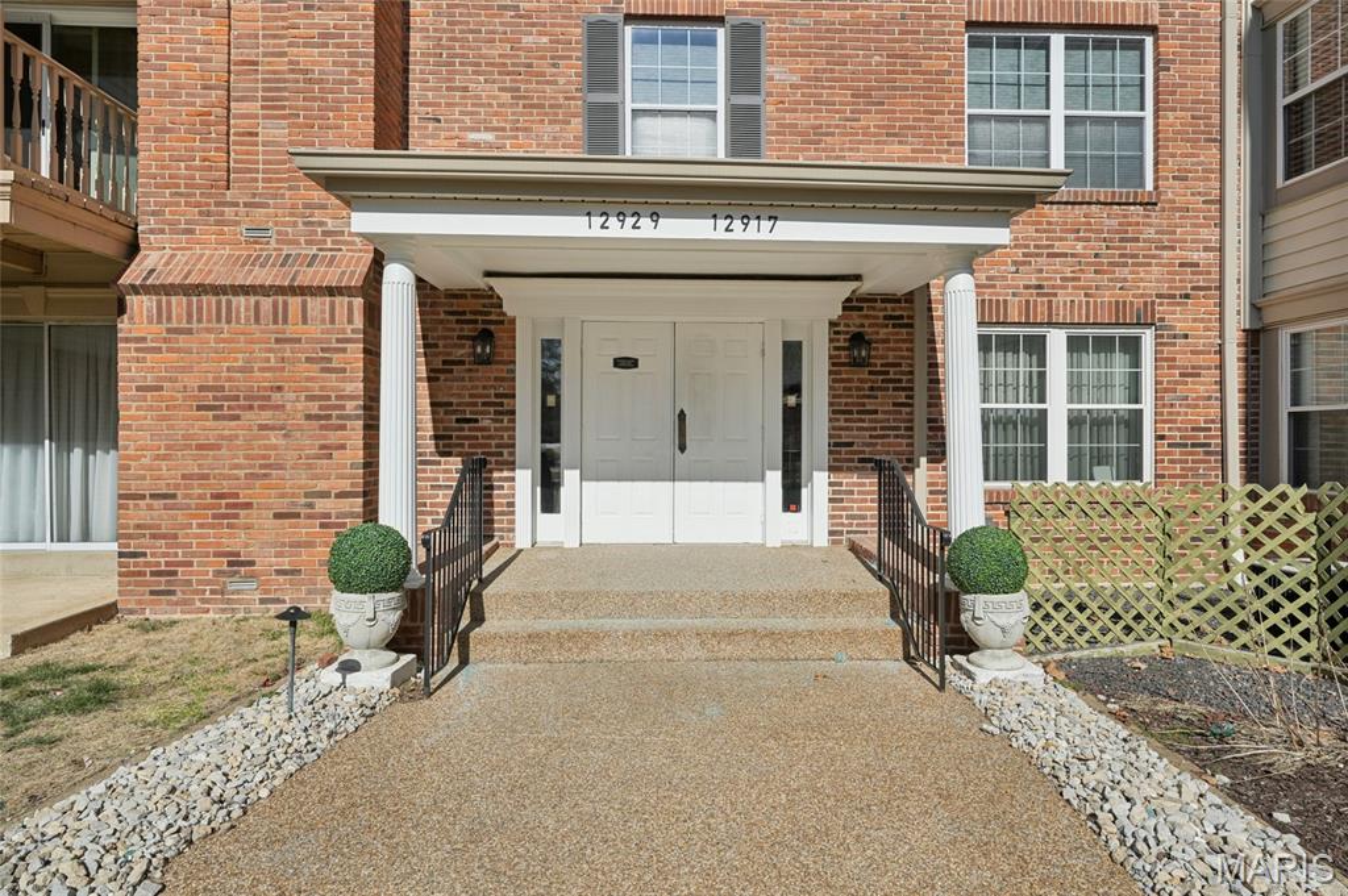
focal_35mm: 20
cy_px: 448
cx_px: 674
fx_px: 748
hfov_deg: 84.0
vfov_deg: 61.8
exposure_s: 1/2500
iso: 400
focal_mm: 20
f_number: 8
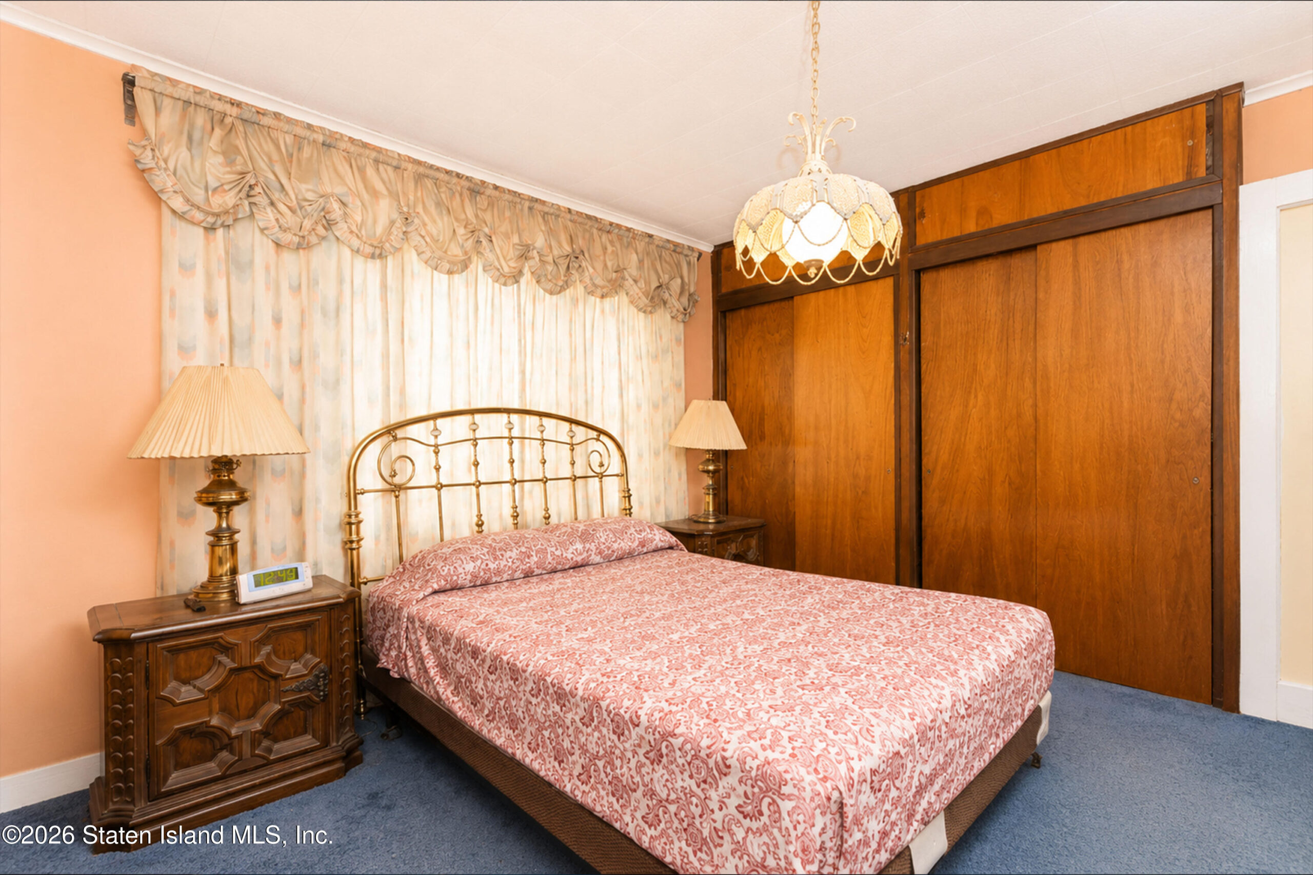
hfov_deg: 96.7
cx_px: 656
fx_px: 584
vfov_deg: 73.8
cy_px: 438
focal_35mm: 16
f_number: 4
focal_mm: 16
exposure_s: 1/15
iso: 64
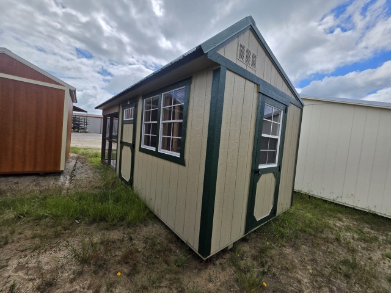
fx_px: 147
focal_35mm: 13
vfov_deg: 89.9
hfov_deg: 106.2
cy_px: 146
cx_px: 196
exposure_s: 1/2890
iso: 40
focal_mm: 2.2
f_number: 1.9
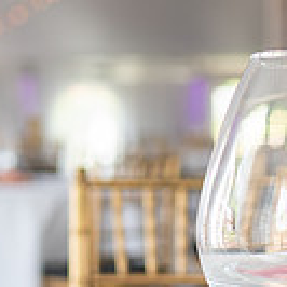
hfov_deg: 13.0
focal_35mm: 131
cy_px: 124
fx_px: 1229
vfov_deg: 13.3
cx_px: 343
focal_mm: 35
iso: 160
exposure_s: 1/200
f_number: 2
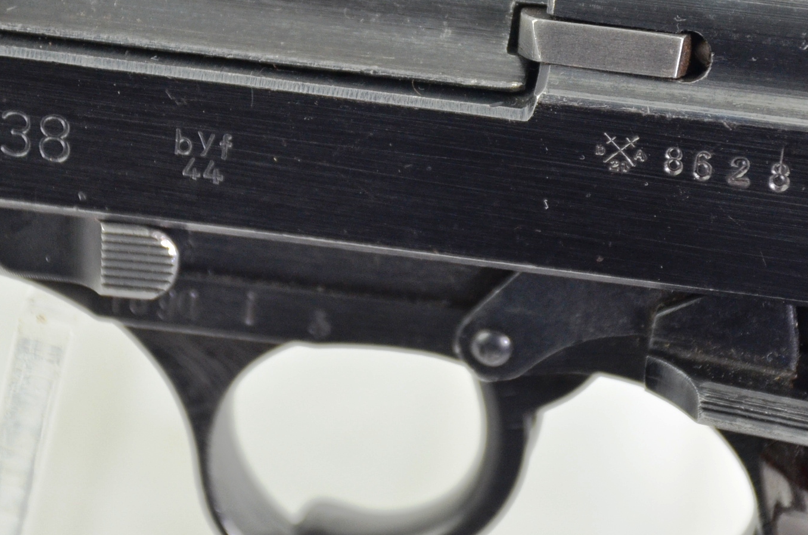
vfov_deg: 3.7
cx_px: 473
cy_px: 139
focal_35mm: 368
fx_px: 8240
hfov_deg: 5.6
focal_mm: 135
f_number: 5.6
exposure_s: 1/125
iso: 900
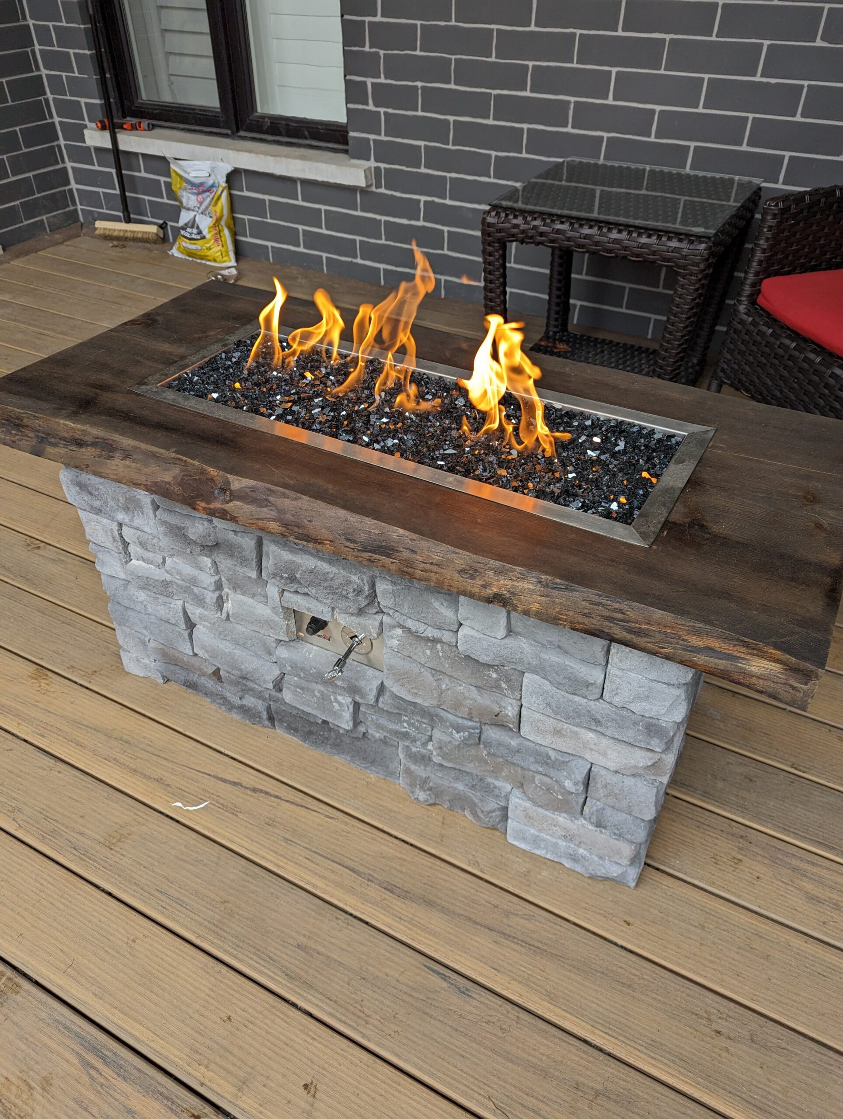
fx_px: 777
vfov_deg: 71.5
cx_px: 422
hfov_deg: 56.9
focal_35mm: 24
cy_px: 560
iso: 55
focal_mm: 6.81
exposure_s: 1/238
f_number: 1.85
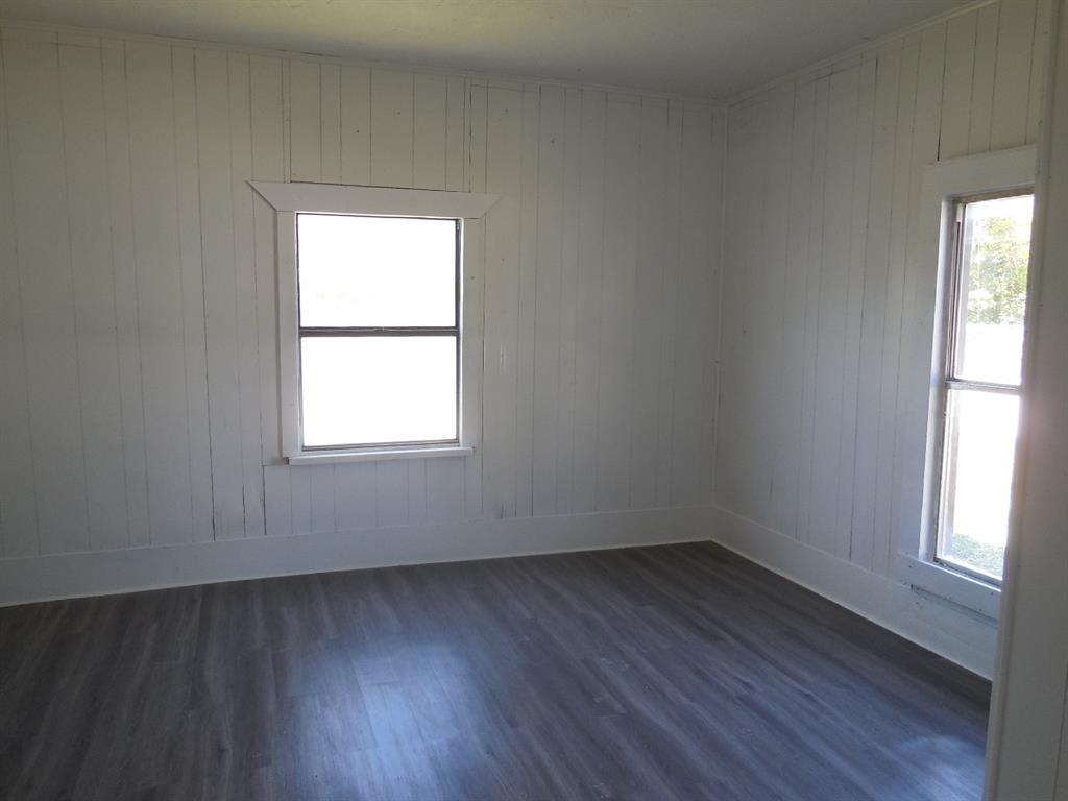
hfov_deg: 69.4
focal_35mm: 25
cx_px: 534
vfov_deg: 54.9
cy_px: 400
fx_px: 771
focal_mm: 4.5
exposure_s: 1/50
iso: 125
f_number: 3.1
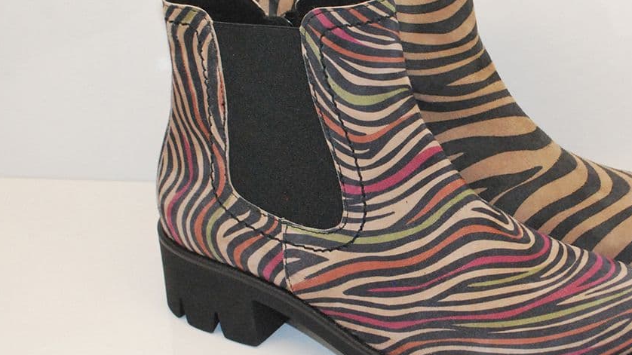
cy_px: 180
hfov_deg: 38.1
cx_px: 420
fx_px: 905
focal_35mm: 54
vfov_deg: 22.2
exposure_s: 1/200
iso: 1600
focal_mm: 24
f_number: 8
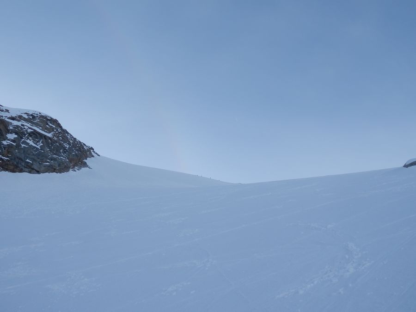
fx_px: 397
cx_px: 208
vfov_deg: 42.9
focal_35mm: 33
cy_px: 156
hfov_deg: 55.4
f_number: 3.4
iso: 80
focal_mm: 6
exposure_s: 1/640
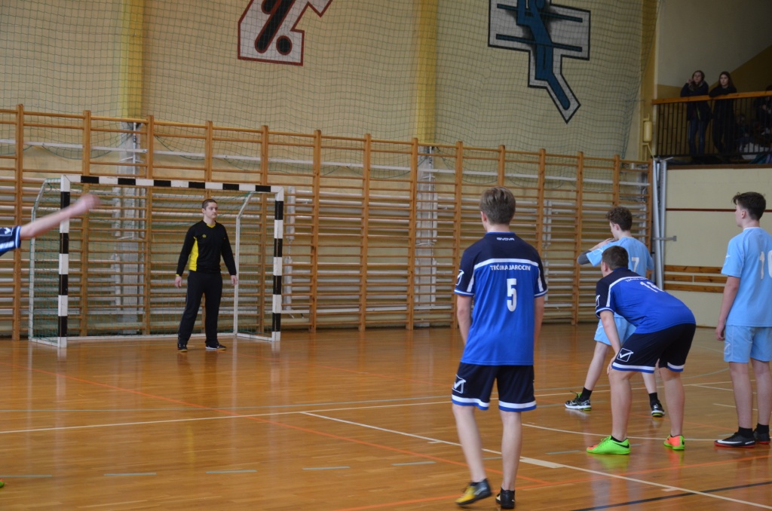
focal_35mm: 63
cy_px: 256
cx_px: 386
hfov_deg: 32.0
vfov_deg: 21.5
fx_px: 1348
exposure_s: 1/60
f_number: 4.8
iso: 640
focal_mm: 42
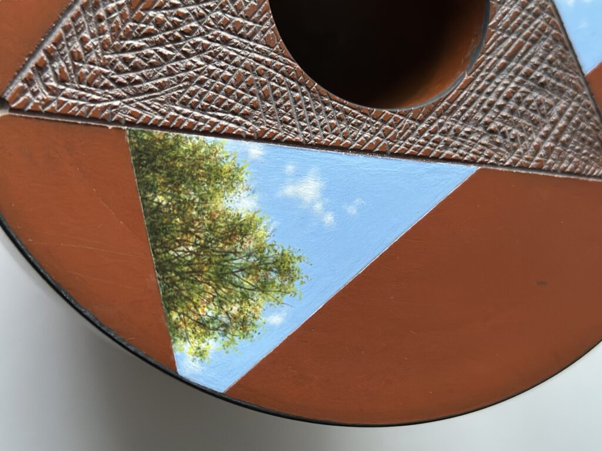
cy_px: 226
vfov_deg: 30.3
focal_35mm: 48
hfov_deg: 39.7
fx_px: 835
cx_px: 301
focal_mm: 6.86
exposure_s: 1/40
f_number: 1.78
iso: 640
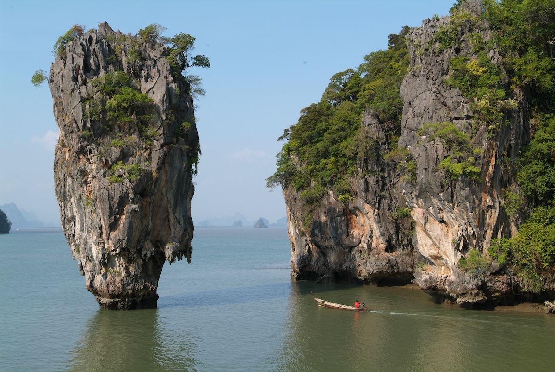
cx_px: 278
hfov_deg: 46.4
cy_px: 186
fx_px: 648
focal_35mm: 42
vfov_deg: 32.0
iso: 100
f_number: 9.5
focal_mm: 28
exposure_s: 1/125
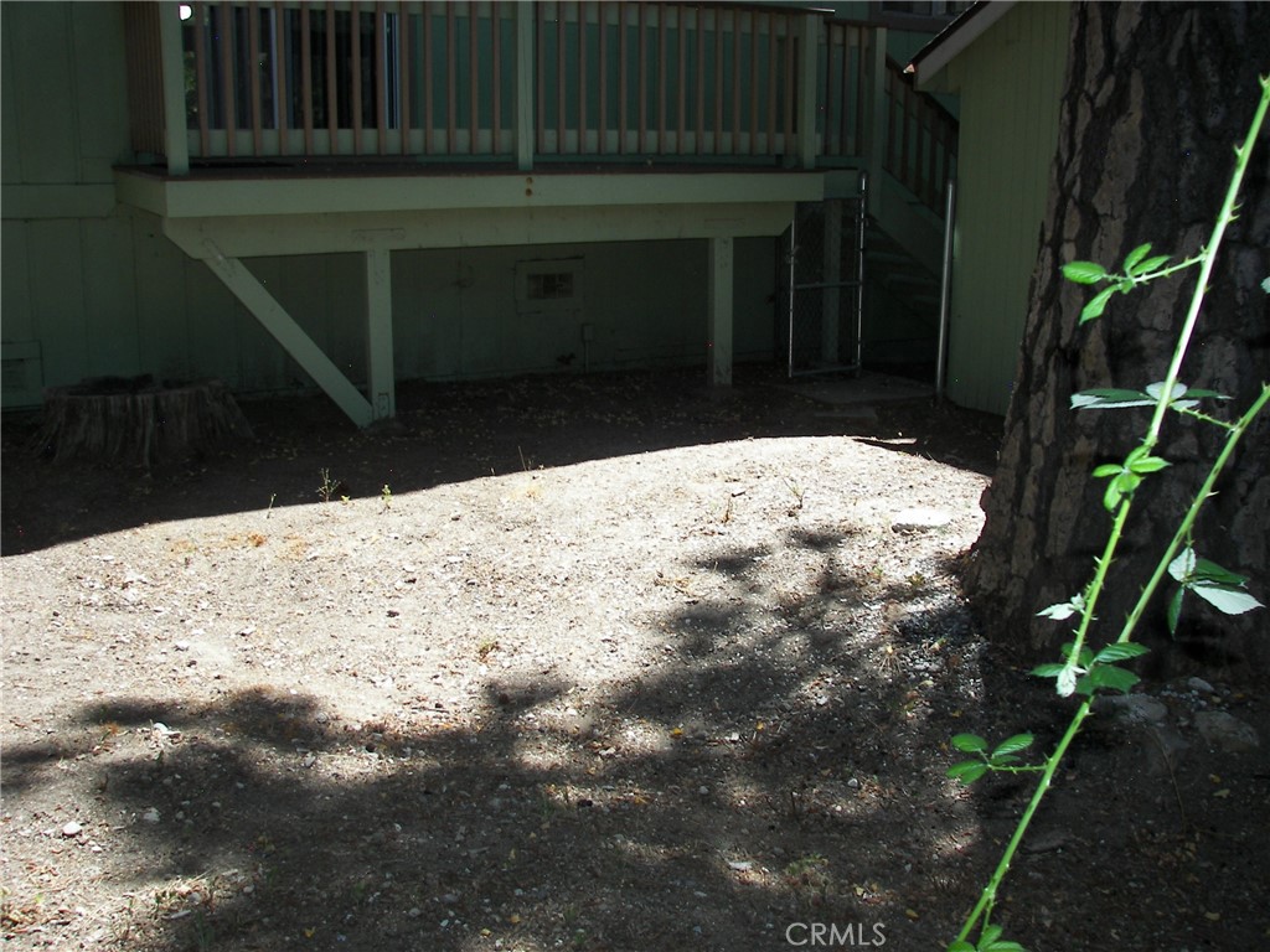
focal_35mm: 36
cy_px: 476
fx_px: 1321
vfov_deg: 39.7
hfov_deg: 51.4
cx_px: 635
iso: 50
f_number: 2.8
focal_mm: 6
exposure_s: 1/320
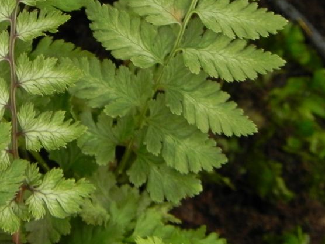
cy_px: 40
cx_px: 78
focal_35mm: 474
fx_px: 4450
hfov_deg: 4.2
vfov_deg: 3.1
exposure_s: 1/40
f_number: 5
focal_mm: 44
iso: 160
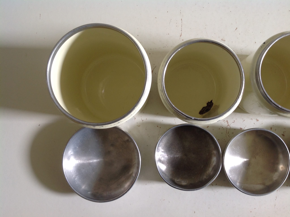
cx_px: 145
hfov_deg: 52.7
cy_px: 108
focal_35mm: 35
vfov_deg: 40.6
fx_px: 293
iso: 64
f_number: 2.4
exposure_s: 1/15
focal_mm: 4.28
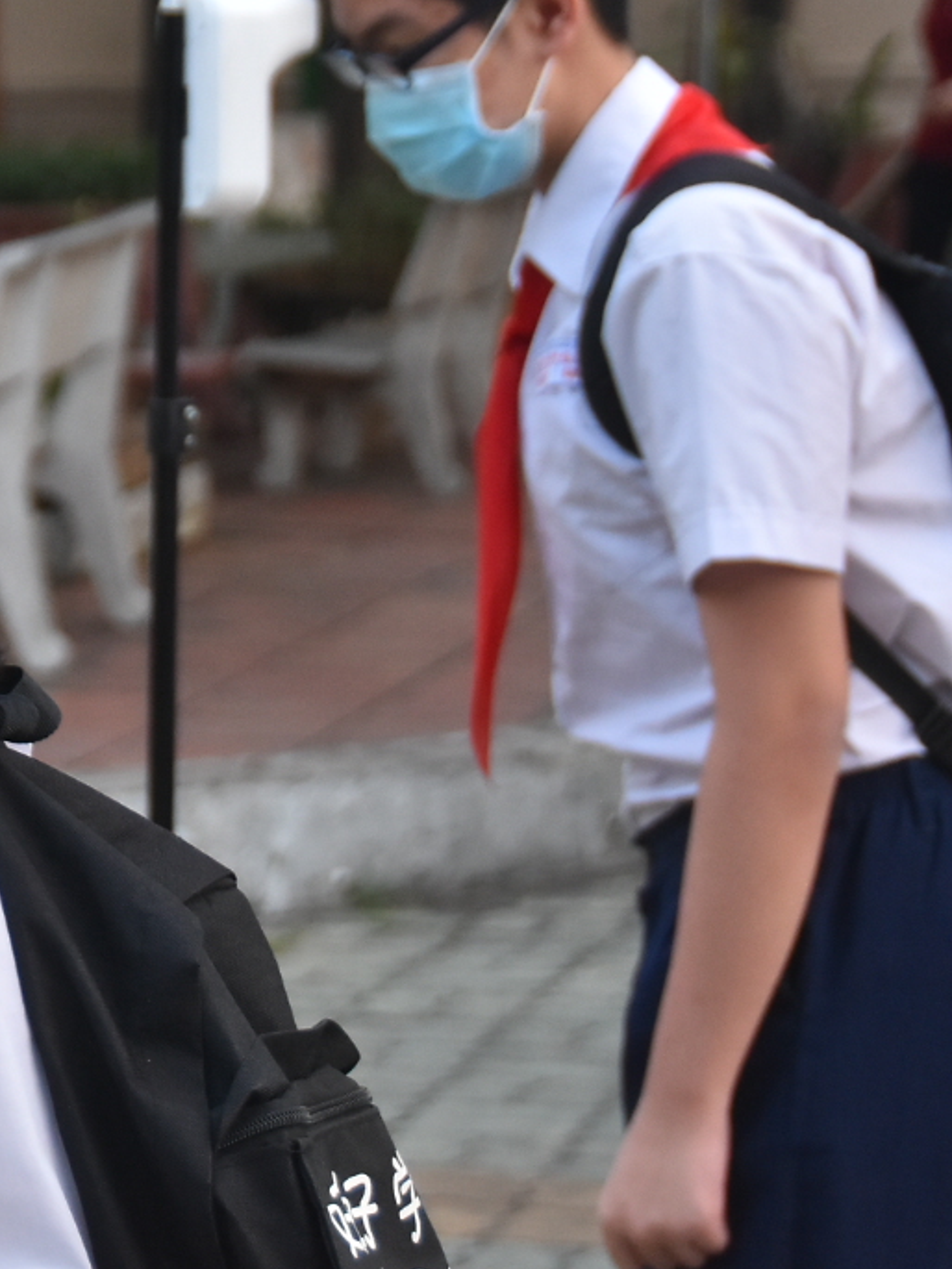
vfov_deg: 10.3
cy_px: 304
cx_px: -274
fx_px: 7002
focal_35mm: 191
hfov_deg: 7.7
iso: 1000
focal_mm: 56
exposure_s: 1/200
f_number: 4.8
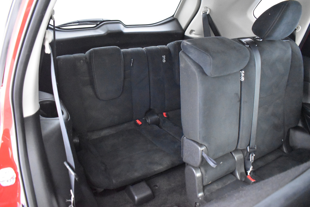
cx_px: 155
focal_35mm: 27
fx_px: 232
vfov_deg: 47.9
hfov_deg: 67.4
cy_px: 104
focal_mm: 18
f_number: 3.5
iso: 12800
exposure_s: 1/8
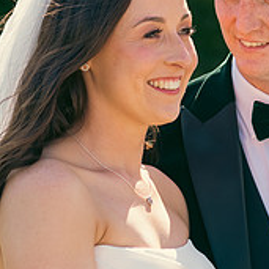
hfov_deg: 4.8
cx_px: 255
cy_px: 138
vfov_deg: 4.9
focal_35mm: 361
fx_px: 3174
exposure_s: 1/640
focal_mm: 125
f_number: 3.5
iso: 200
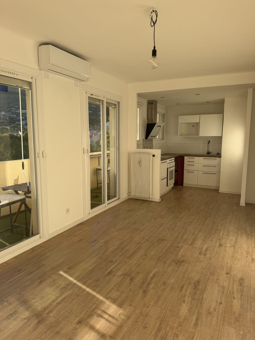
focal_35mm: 24
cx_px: 128
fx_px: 236
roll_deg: -0.8
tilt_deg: -8.0
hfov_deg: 56.8
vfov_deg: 71.6
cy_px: 170
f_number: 1.78
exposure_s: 1/1689
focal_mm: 6.76
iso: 80
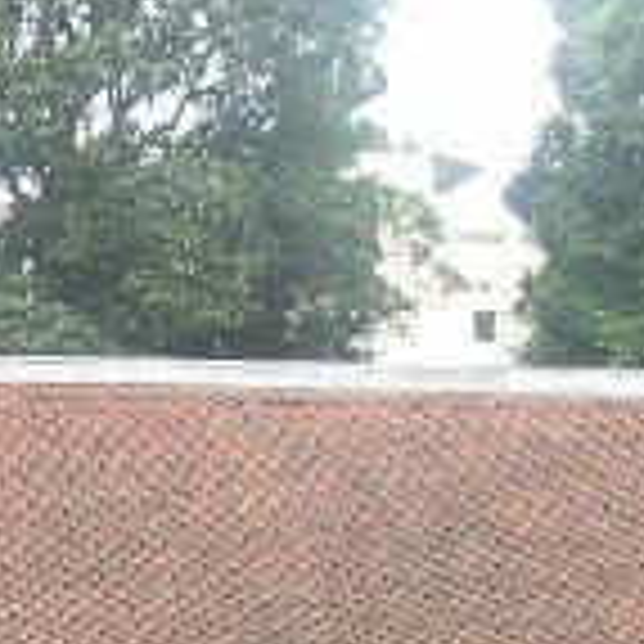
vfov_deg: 11.3
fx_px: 3157
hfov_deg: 11.1
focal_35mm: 150
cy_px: 887
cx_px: -405
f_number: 2.8
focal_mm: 8
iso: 100
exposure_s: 1/227
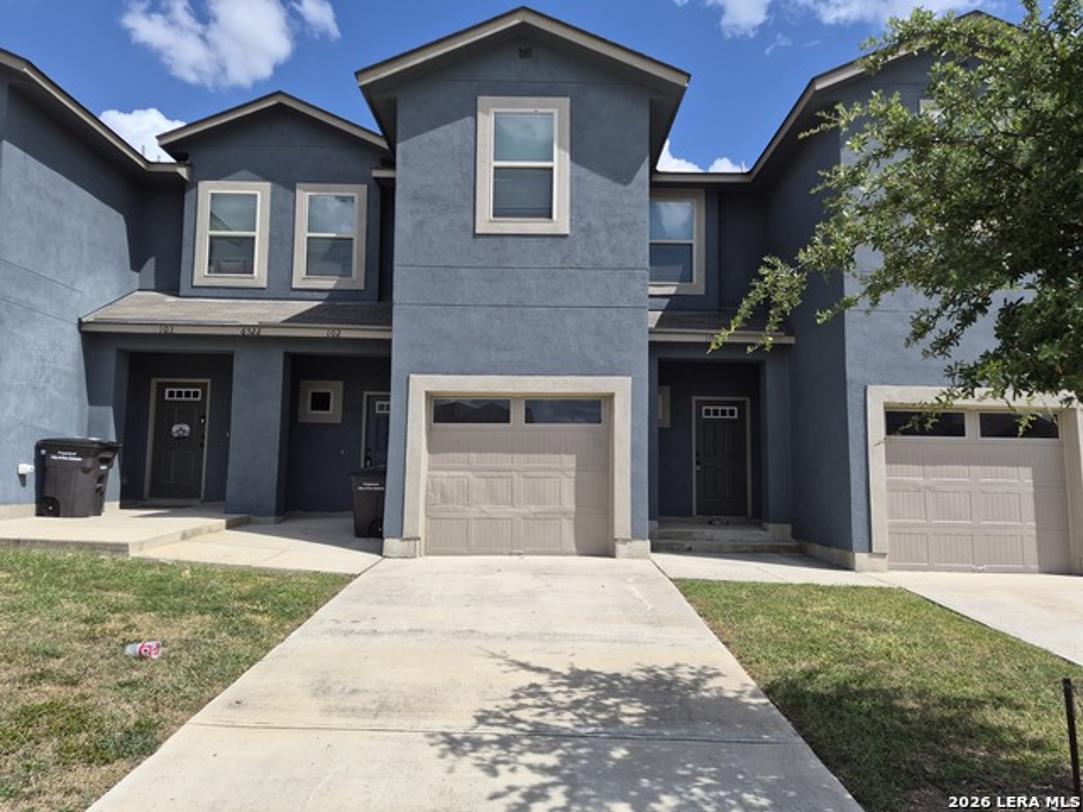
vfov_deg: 58.9
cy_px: 406
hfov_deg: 73.9
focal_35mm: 23
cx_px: 542
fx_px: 720
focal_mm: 5.4
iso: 80
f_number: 1.8
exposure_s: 1/6592
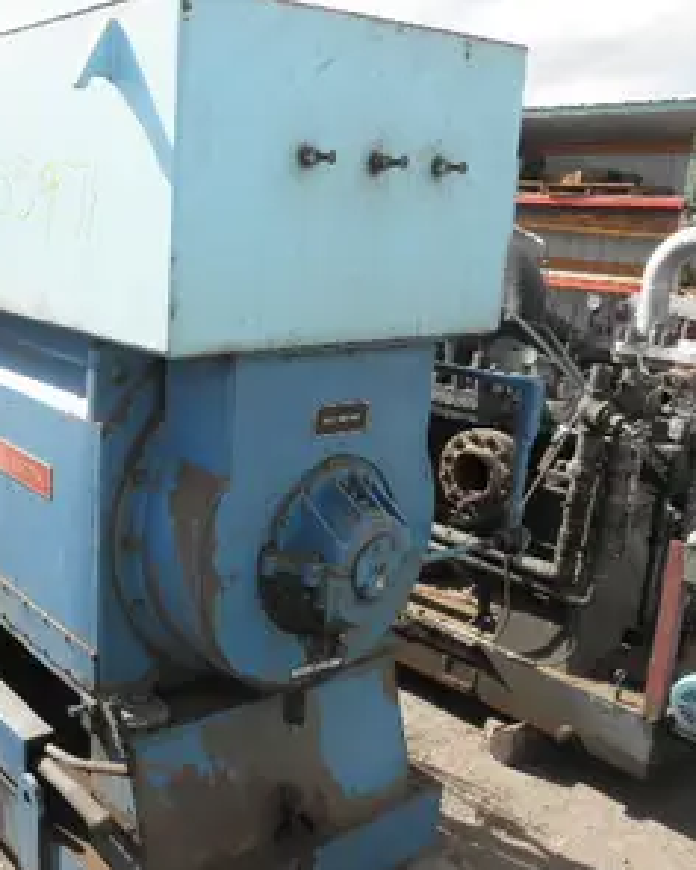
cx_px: 136
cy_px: 439
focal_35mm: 37
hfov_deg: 38.6
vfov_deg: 49.1
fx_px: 953
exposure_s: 1/80
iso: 64
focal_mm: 5
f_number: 8.5
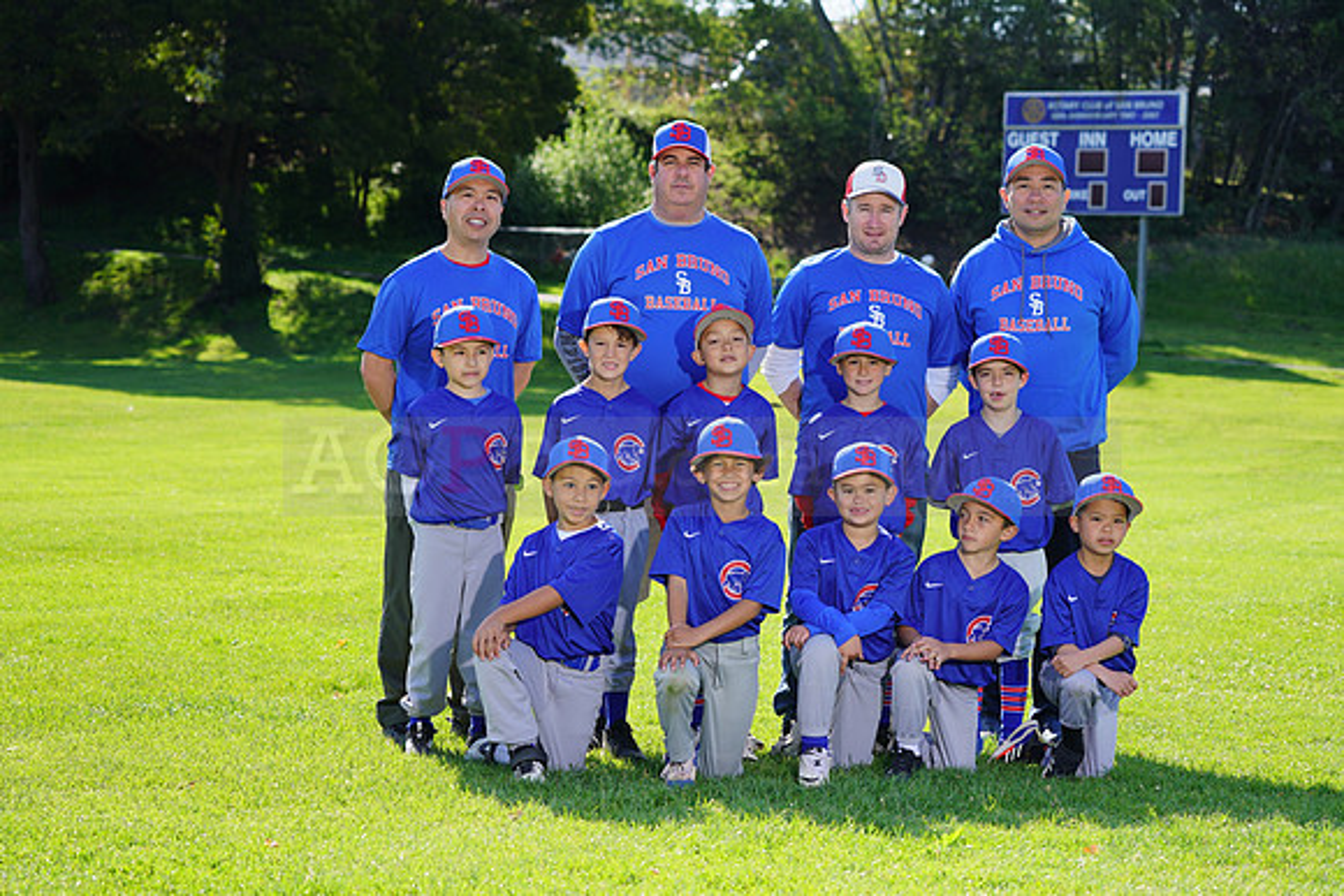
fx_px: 3734
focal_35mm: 100
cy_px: 448
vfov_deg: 13.7
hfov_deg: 20.4
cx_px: 672
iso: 100
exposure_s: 1/250
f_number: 6.3
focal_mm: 100
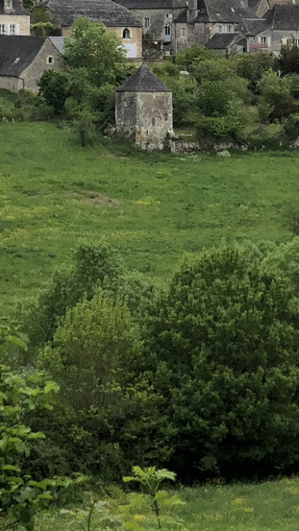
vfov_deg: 12.9
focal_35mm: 164
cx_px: -349
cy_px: -41
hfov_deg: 7.1
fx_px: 2312
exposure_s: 1/1066
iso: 16
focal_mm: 6
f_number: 2.4
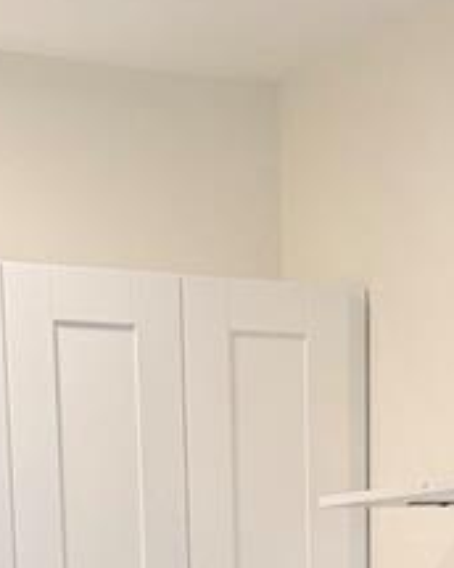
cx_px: 346
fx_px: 2200
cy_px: 1059
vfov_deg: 13.1
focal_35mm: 131
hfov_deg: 11.7
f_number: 1.78
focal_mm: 6.76
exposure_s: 1/120
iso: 160
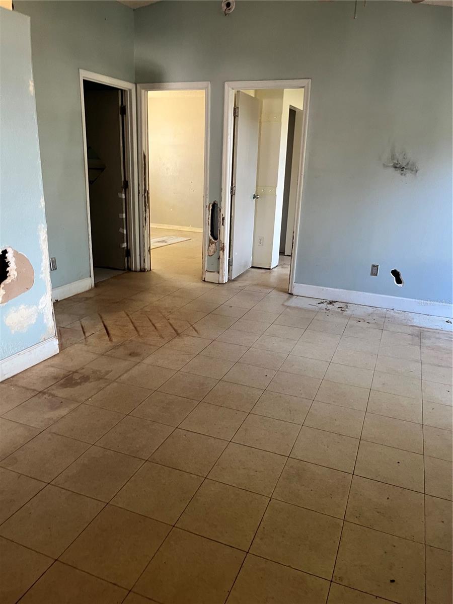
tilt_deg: -14.9
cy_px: 302
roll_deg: -3.2
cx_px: 226
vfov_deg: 67.3
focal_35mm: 26
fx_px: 454
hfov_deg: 53.1
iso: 250
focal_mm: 5.1
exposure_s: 1/60
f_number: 1.6
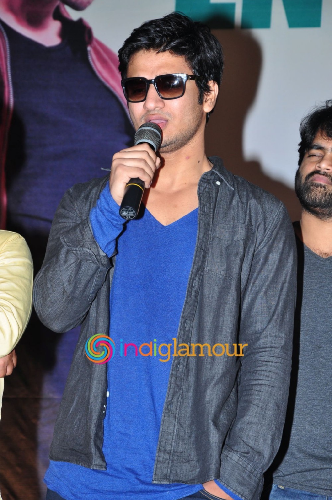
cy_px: 250
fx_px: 1873
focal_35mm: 135
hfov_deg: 10.1
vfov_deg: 15.2
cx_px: 166
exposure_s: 1/125
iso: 400
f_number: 8
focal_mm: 90
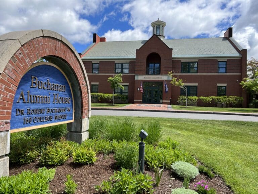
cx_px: 129
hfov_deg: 67.3
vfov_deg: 53.1
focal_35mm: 26
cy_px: 97
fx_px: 194
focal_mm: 5.7
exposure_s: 1/2083
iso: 50
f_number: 1.5
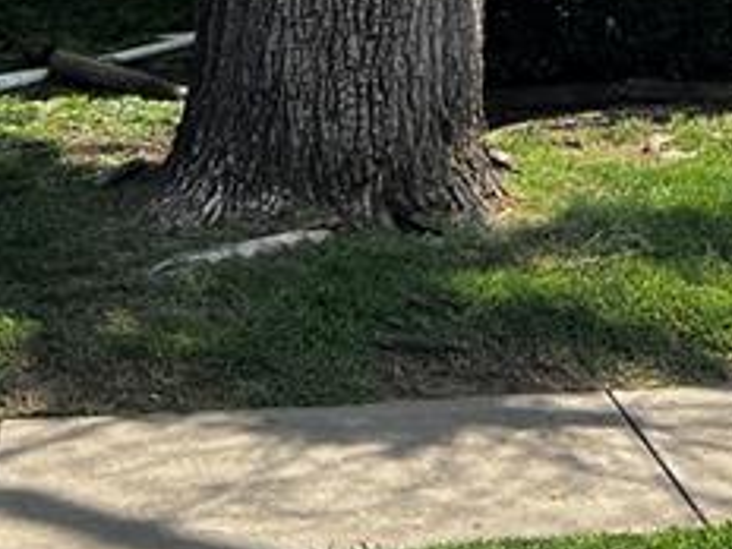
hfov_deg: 16.2
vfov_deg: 11.6
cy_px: -552
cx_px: 956
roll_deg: -2.1
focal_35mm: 115
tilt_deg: +6.2
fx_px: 2432
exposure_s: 1/4274
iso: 50
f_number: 1.5
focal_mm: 5.7
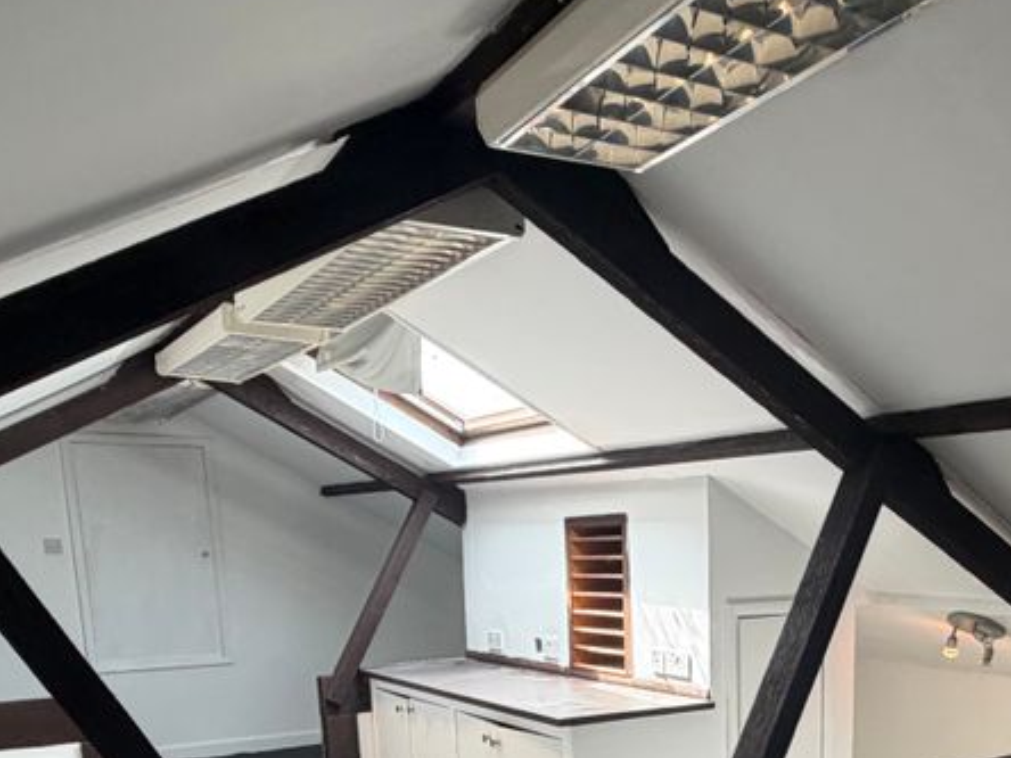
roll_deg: +1.3
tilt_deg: -8.3
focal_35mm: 35
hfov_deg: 51.7
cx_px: 672
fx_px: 1022
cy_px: 736
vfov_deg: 37.0
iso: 125
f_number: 2.2
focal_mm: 2.22
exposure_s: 1/100
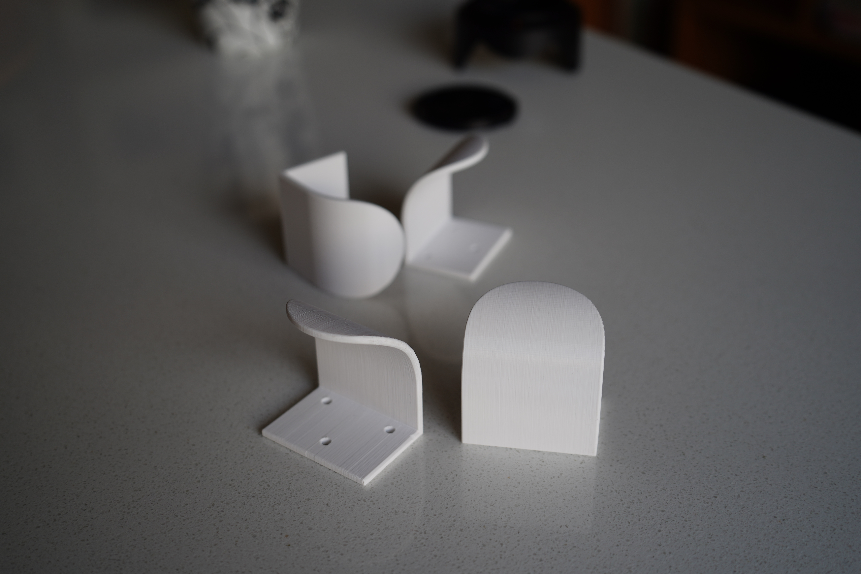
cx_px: 430
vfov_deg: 33.4
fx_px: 957
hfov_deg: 48.5
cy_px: 287
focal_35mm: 40
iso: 100
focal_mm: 40
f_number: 4.5
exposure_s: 1/50
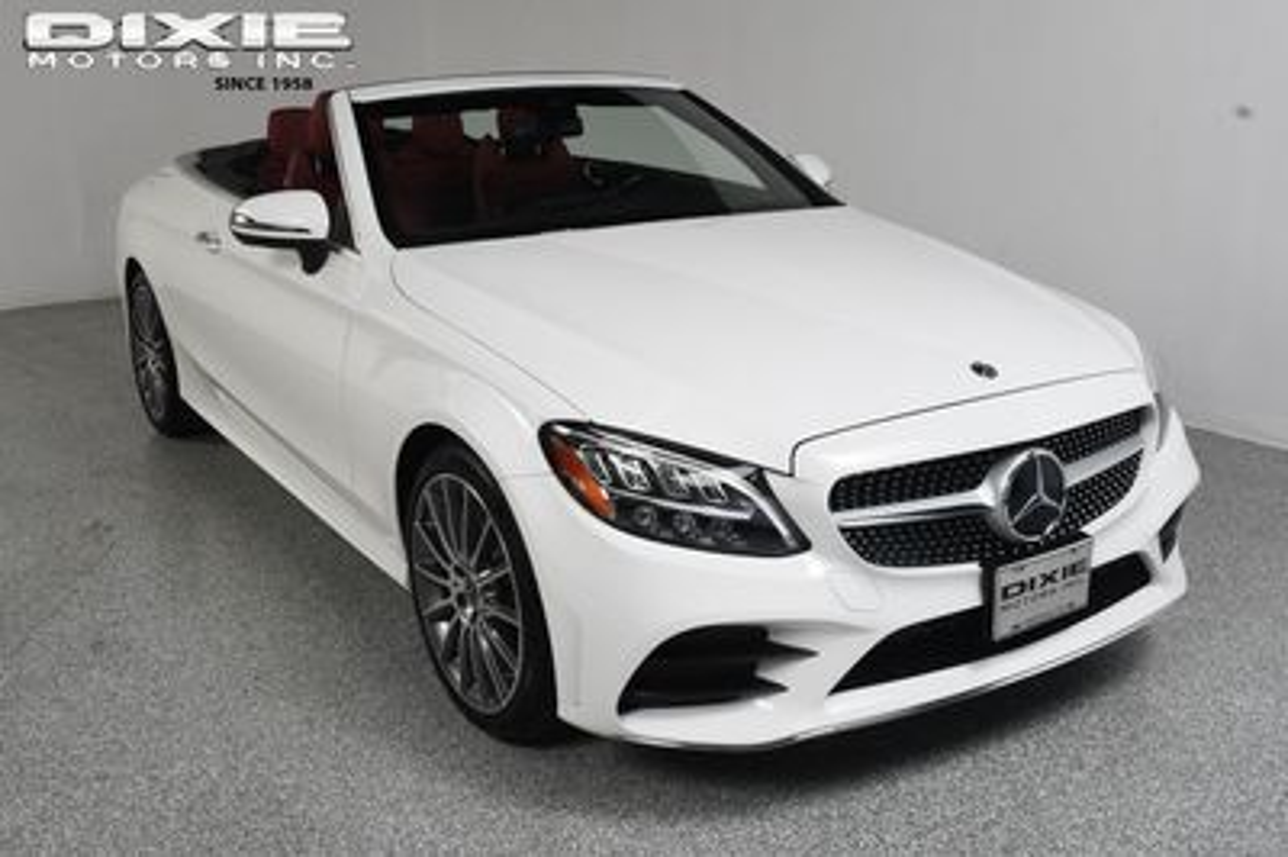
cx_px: 644
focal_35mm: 36
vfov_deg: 36.8
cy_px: 428
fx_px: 1287
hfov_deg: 53.2
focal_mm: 24
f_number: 13
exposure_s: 1/160
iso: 100
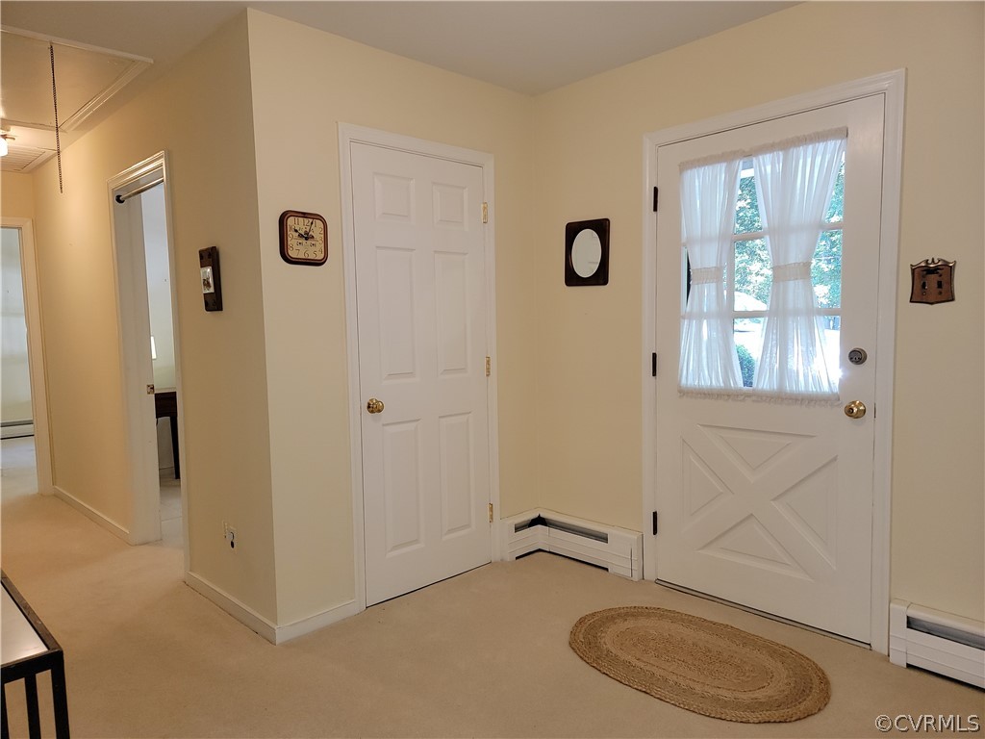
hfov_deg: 71.6
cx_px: 492
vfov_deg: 56.8
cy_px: 370
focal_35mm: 24
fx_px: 683
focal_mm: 6.7
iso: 100
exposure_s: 1/60
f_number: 1.8
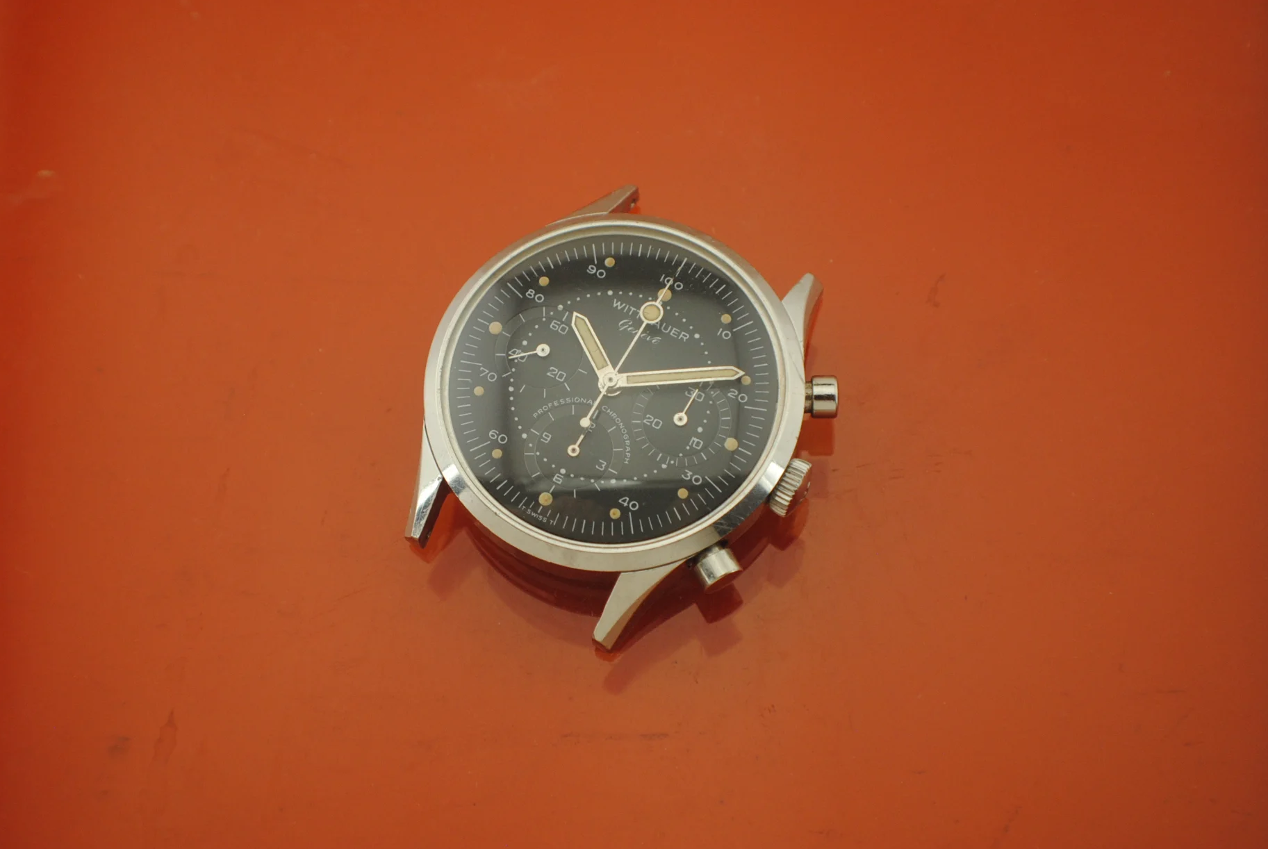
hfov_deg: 23.2
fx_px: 3087
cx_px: 600
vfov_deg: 15.7
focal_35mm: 88
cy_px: 414
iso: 400
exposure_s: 1/250
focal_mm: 55
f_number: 6.3
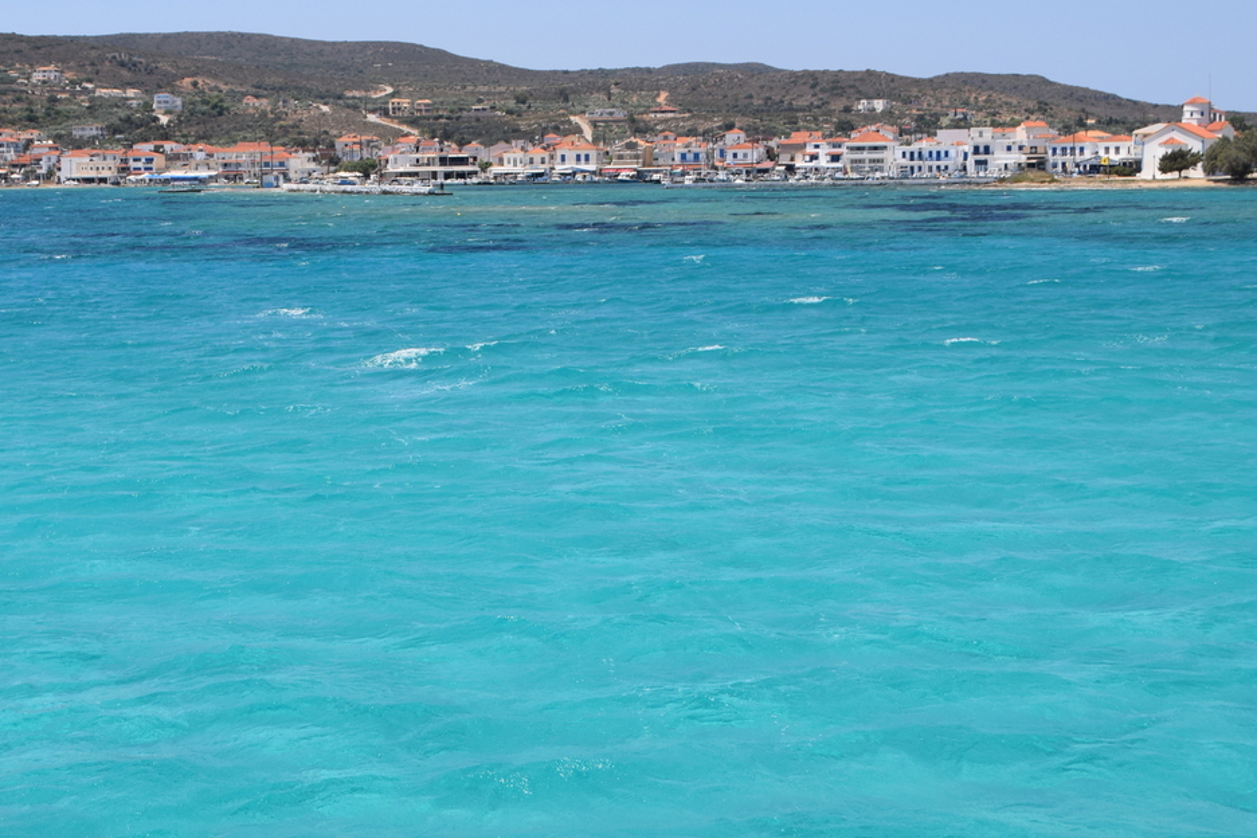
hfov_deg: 31.9
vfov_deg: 21.6
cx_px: 490
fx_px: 2190
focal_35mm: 63
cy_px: 302
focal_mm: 29
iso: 200
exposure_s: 1/500
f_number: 11
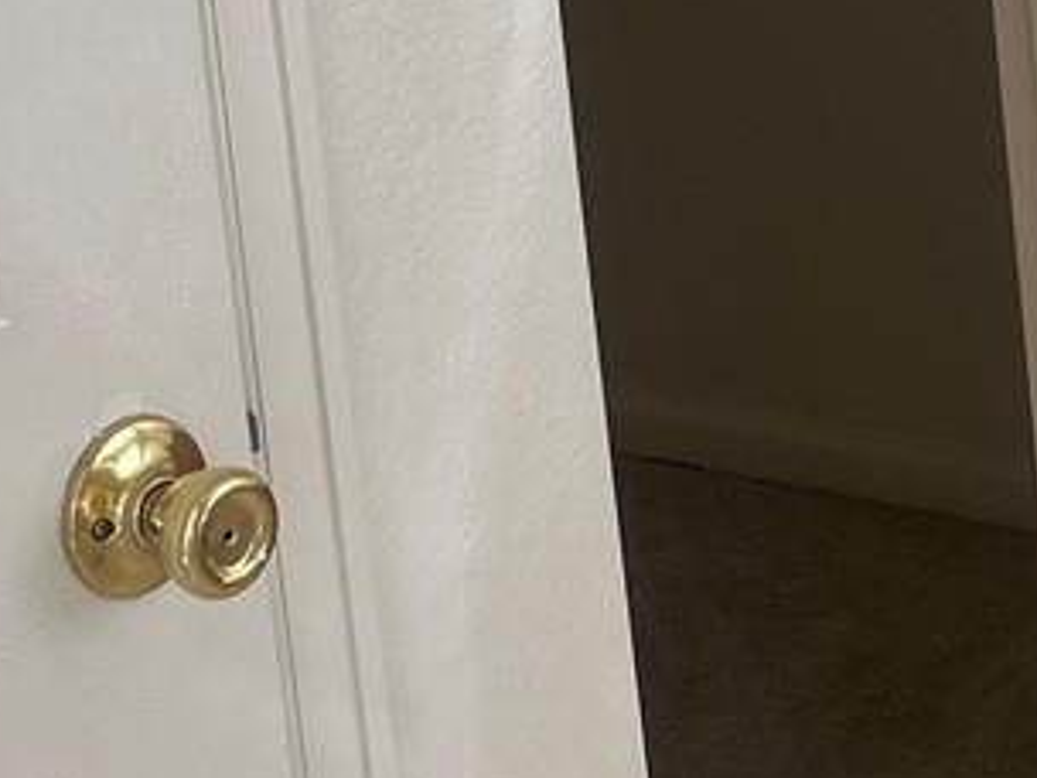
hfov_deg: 14.2
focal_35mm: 137
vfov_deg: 10.2
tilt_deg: -5.7
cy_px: -648
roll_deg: +5.2
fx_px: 4104
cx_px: 982
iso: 40
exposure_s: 1/257
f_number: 1.6
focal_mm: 5.1
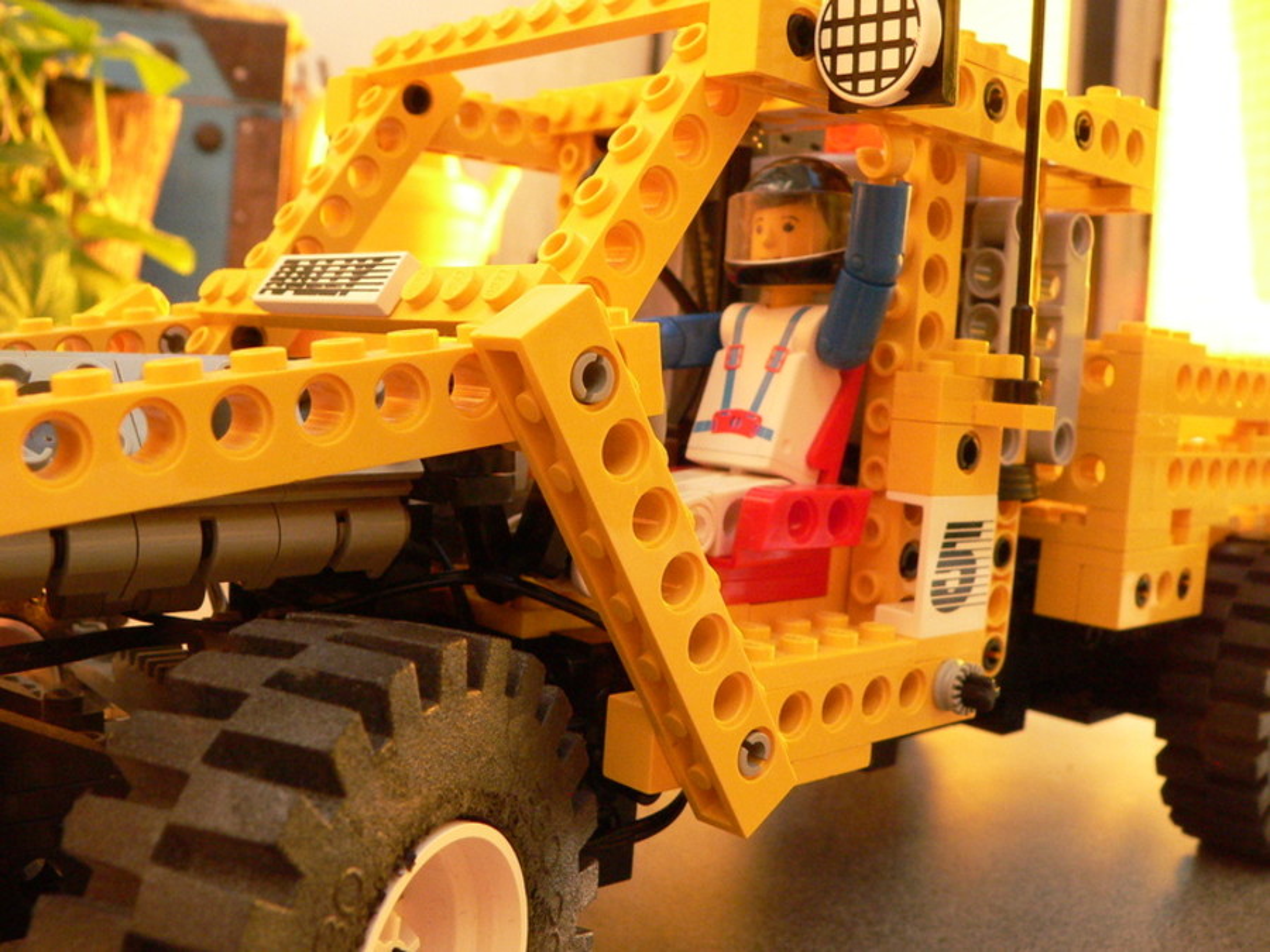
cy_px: 476
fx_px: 1321
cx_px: 635
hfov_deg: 51.4
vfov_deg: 39.7
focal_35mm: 36
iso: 400
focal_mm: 6
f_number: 4
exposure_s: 1/200
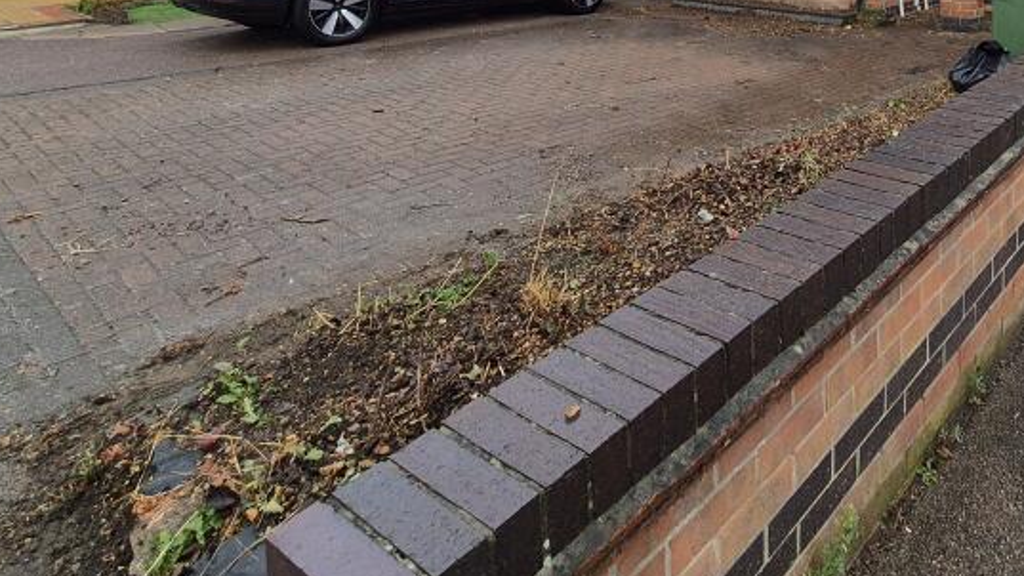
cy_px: -53
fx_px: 733
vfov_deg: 36.5
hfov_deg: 65.8
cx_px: 763
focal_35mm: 27
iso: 50
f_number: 2.2
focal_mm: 2.2
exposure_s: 1/972
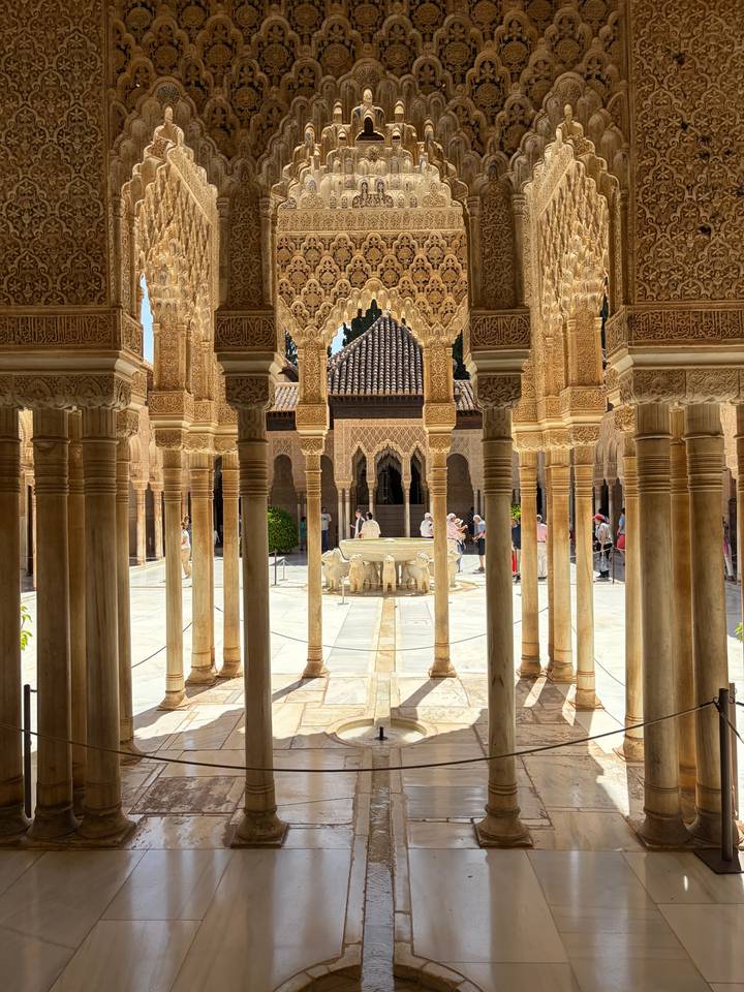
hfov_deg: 53.1
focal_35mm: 26
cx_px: 372
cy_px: 496
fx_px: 745
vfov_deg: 67.3
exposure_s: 1/2639
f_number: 1.6
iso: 50
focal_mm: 5.96
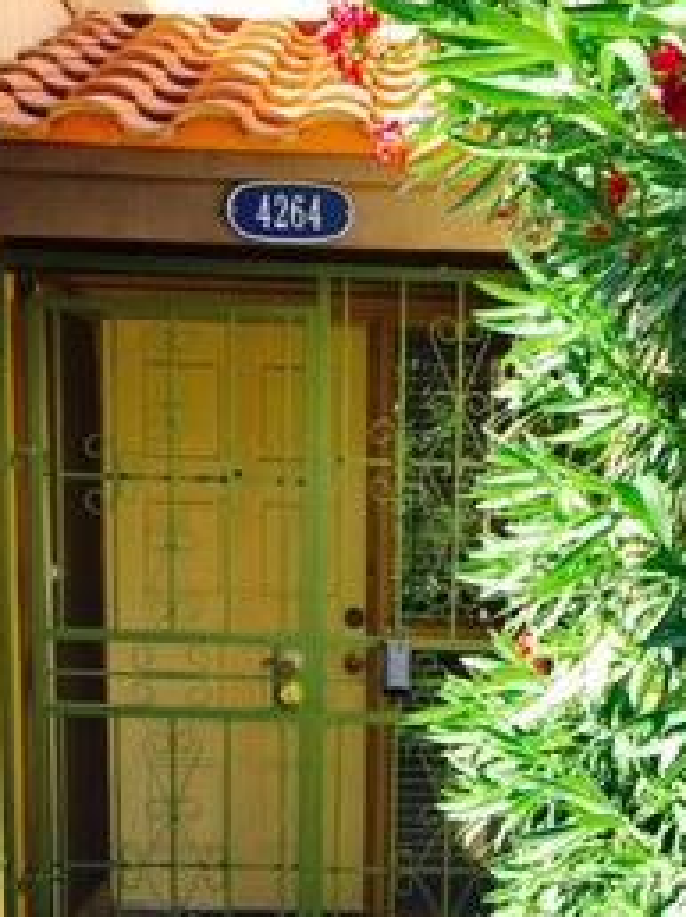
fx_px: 1906
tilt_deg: -8.4
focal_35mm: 72
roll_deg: -1.9
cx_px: 441
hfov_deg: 20.4
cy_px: 889
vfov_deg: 25.9
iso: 25
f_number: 2.2
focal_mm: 4.15
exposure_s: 1/257
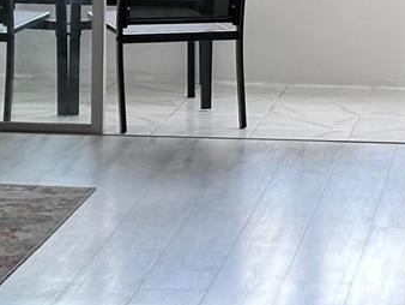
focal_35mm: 227
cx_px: 304
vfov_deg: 6.5
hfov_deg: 8.7
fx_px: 2658
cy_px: 35
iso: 50
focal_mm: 6.86
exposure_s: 1/120
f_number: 1.78
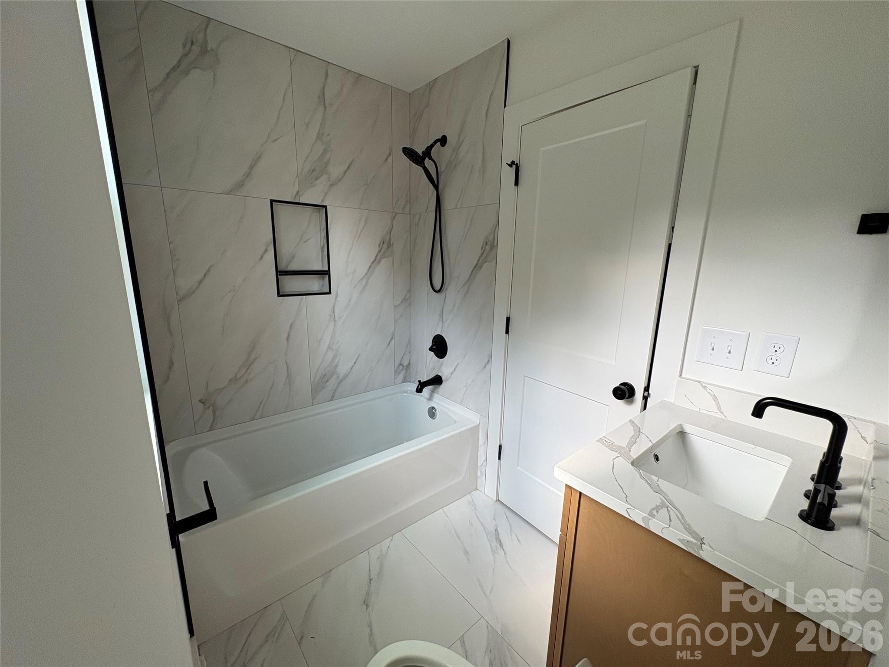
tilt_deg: -12.0
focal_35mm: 14
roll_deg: -1.4
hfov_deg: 102.1
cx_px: 444
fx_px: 360
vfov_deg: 85.7
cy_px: 334
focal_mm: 2.22
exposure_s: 1/99
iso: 100
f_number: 2.2
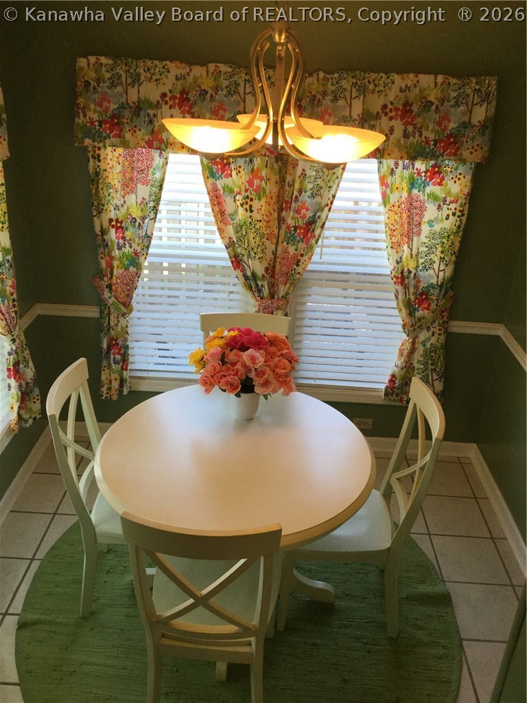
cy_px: 352
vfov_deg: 58.4
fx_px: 629
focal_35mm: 31
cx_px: 264
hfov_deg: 45.4
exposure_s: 1/40
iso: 25
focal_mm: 3.3
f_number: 2.4
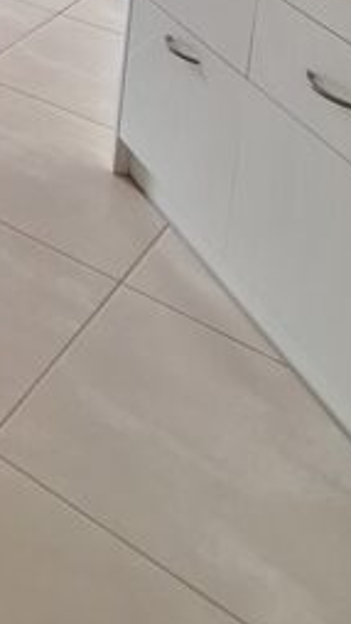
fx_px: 942
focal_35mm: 57
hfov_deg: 14.2
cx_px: -498
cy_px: -312
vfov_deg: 26.5
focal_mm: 1.74
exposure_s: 1/40
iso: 80
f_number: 2.2
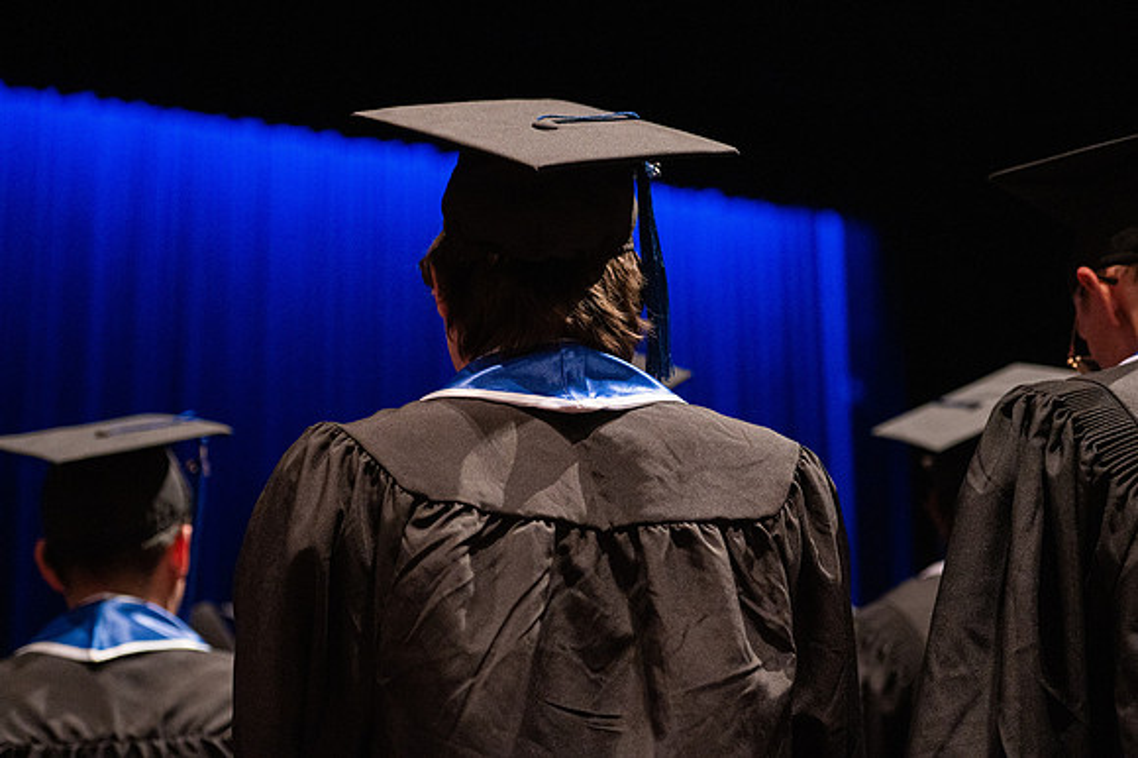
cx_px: 572
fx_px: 2249
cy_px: 379
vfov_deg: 19.1
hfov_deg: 28.4
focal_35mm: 71
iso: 4000
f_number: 2.8
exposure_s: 1/160
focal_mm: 70
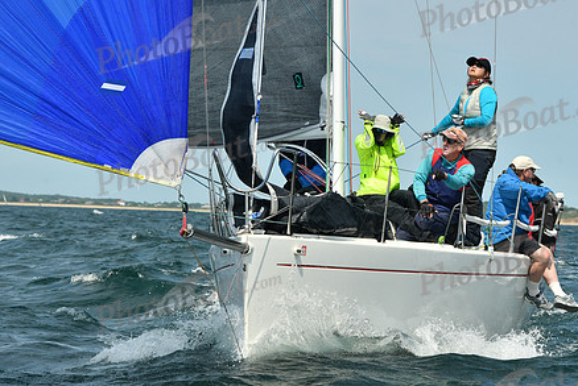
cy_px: 211
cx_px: 351
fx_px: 2764
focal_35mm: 172
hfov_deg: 11.9
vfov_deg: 8.0
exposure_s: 1/1250
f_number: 9
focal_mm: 130
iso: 320
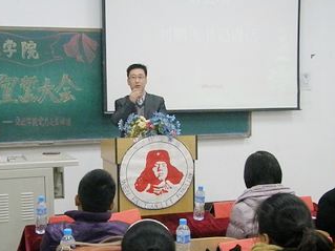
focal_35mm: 54
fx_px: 522
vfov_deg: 27.0
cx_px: 128
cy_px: 140
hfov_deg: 35.4
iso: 1600
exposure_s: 1/80
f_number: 3.5
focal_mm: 7.32
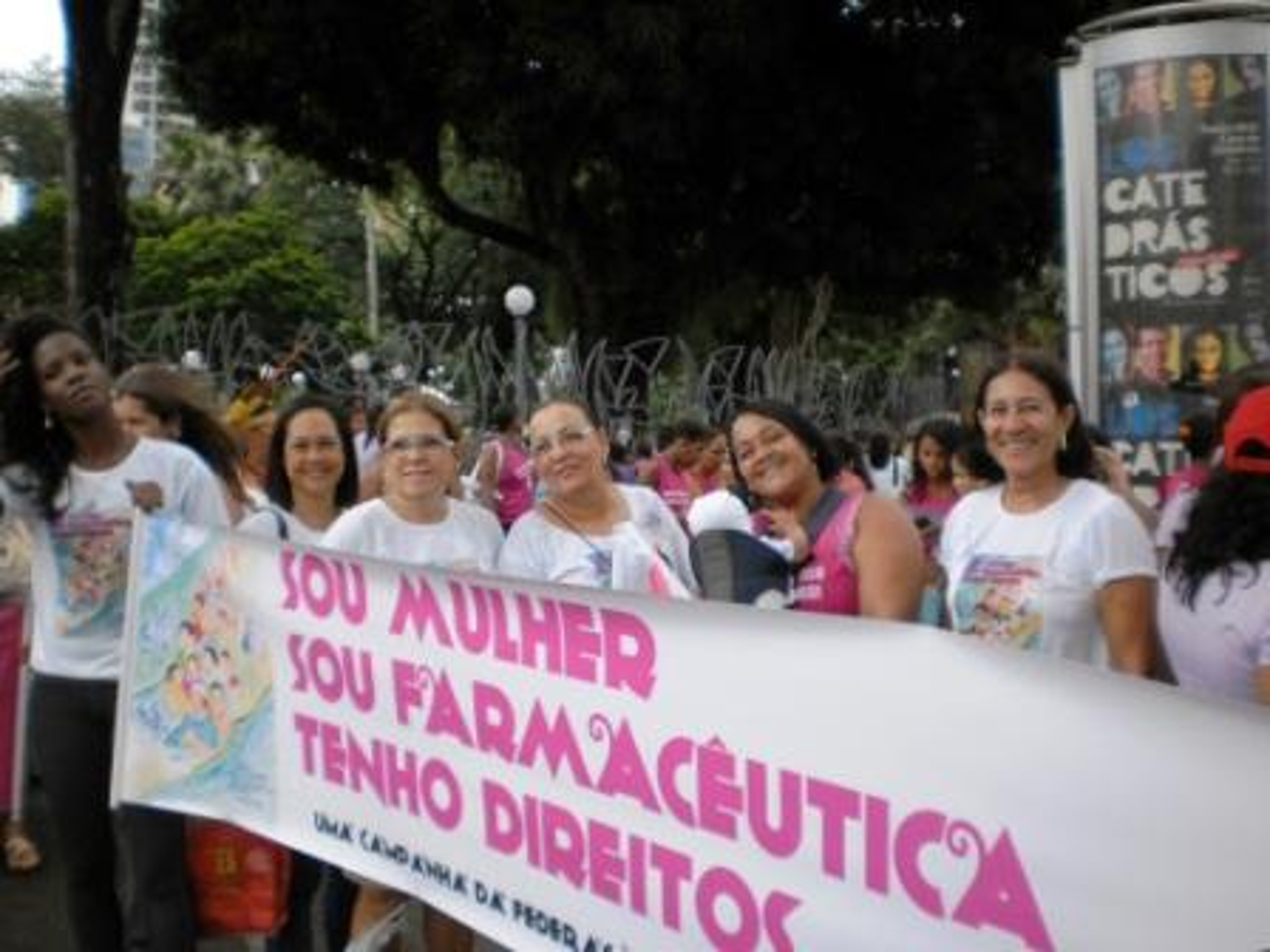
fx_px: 1321
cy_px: 476
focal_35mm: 36
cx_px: 635
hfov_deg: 51.4
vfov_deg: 39.7
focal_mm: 6.3
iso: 100
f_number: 3.1
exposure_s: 1/320
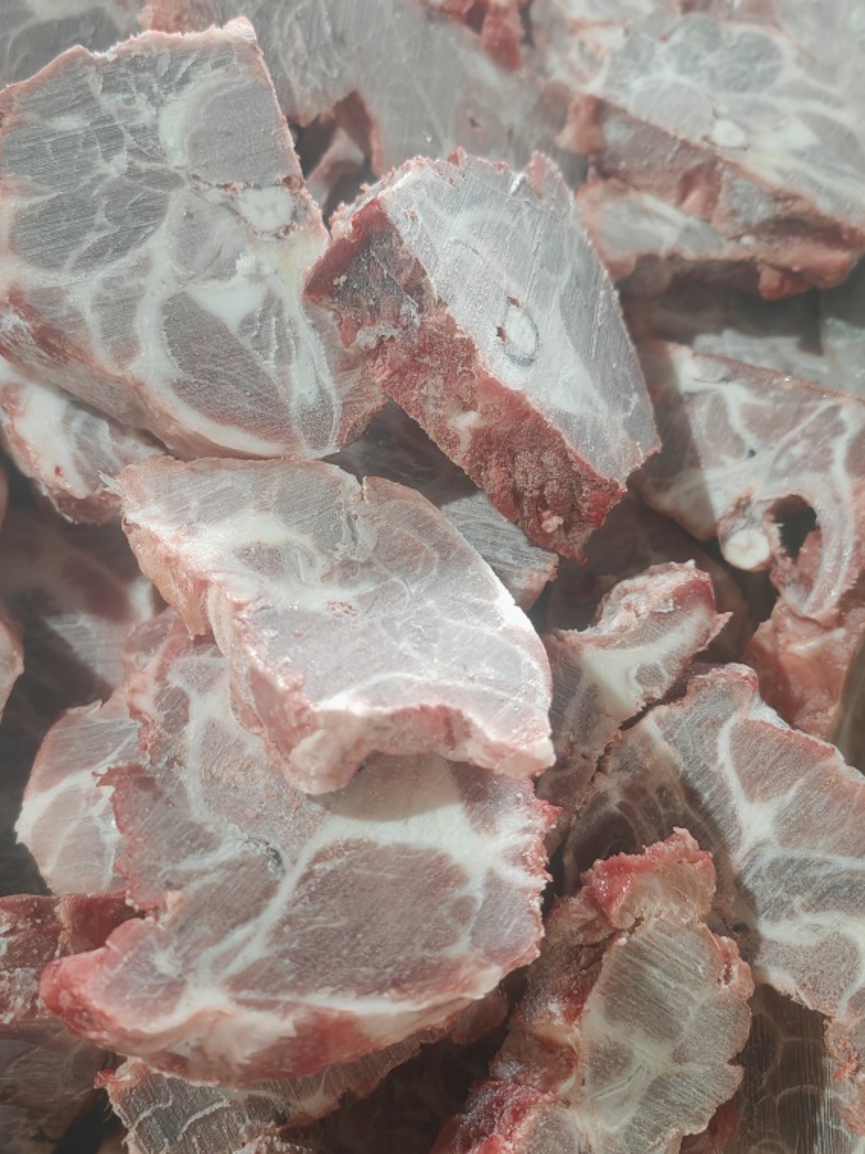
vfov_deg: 49.0
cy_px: 591
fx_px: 1267
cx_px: 381
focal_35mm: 38
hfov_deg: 37.6
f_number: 1.6
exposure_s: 1/100
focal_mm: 7.62
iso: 1000
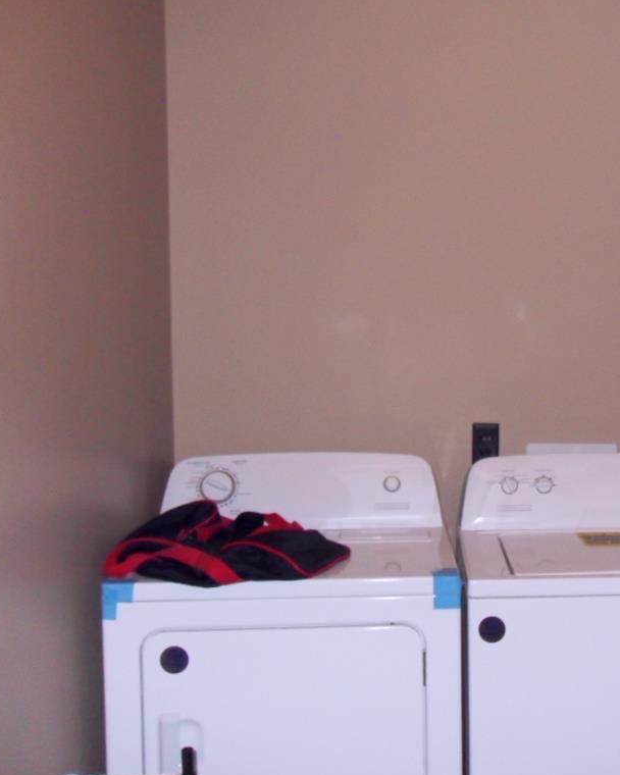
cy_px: 390
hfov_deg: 31.9
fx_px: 1055
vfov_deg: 40.3
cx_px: 498
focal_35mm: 46
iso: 400
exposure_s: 1/45
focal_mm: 6.3
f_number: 3.5
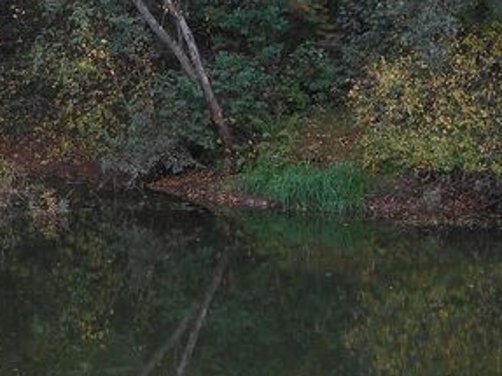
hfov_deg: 12.5
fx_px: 2276
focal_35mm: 157
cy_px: 165
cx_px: 105
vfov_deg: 9.4
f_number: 4
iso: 80
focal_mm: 8.9
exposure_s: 1/60
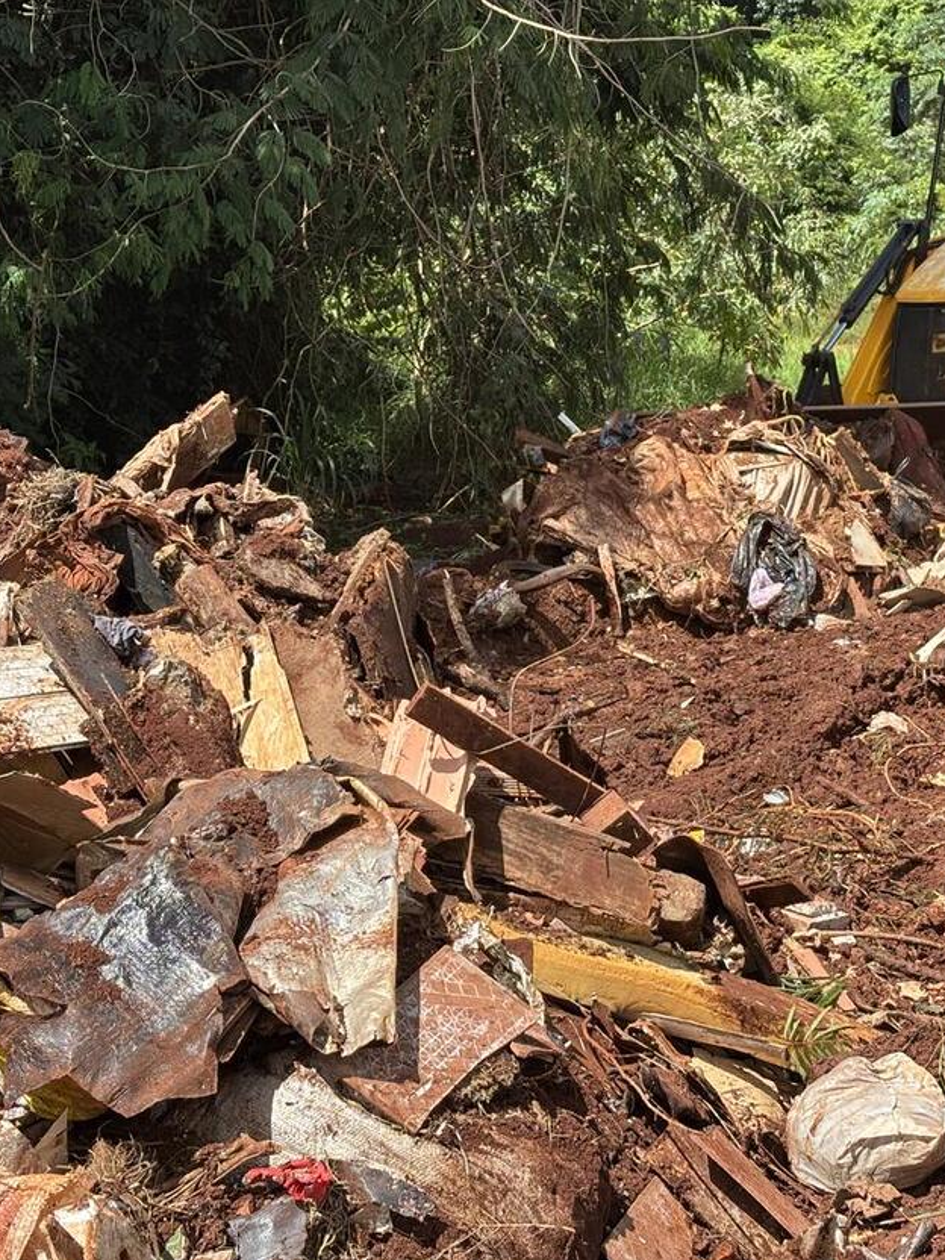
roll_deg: +0.3
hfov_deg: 19.6
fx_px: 2730
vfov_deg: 26.0
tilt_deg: -5.8
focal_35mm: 75
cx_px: 636
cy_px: 583
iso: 32
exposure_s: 1/1080
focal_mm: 5.96
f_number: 1.6
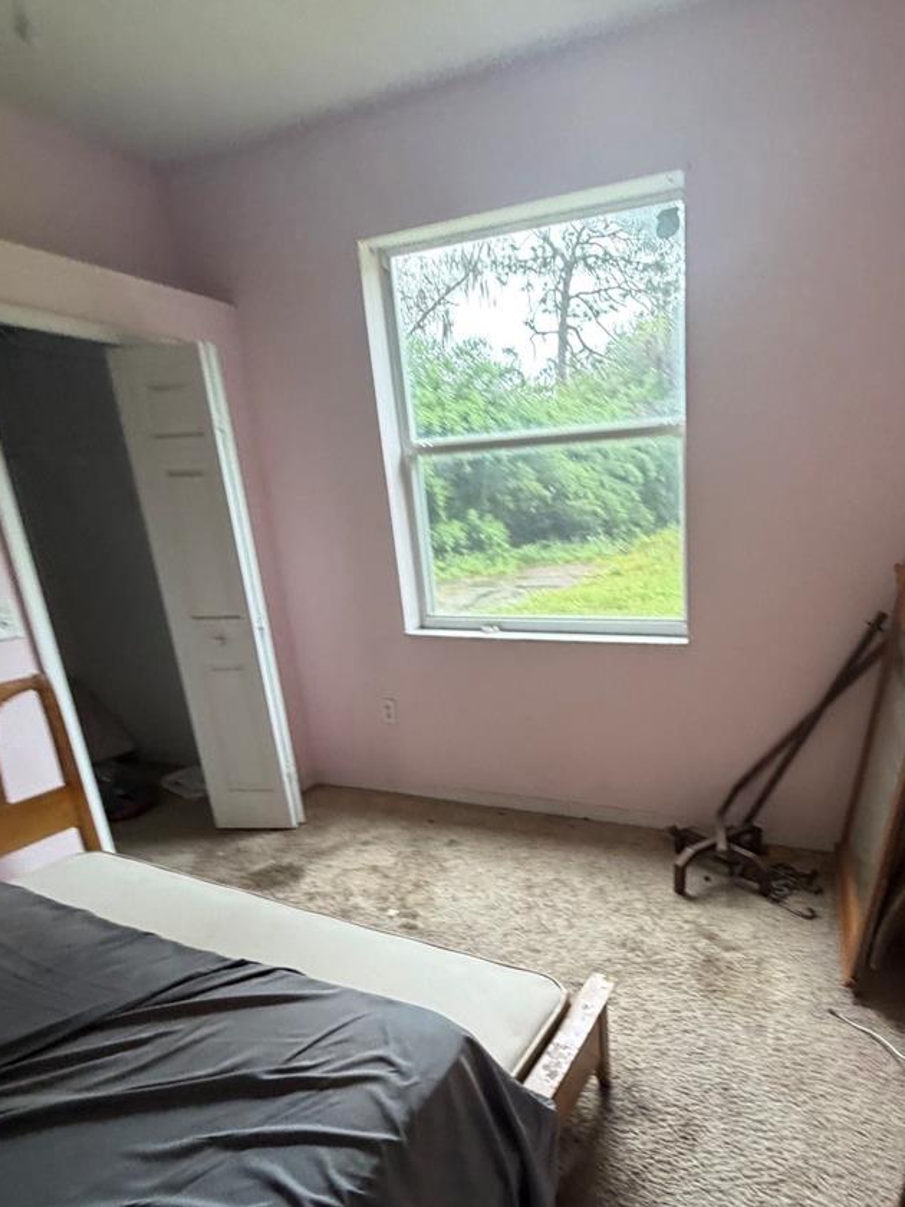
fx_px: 697
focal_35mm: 20
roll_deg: +4.1
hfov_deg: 64.6
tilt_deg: -15.7
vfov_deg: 80.8
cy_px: 724
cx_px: 586
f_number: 2.2
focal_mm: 2.22
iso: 320
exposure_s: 1/79
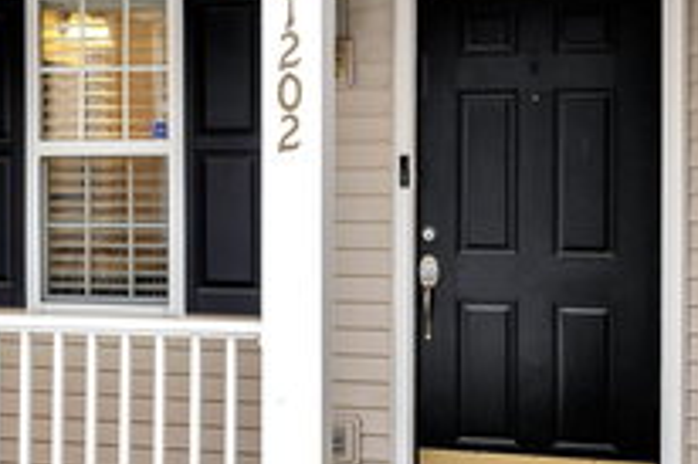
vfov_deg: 24.1
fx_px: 1085
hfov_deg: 35.5
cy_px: 193
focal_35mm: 56
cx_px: 271
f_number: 8
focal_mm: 24
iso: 500
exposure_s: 1/160
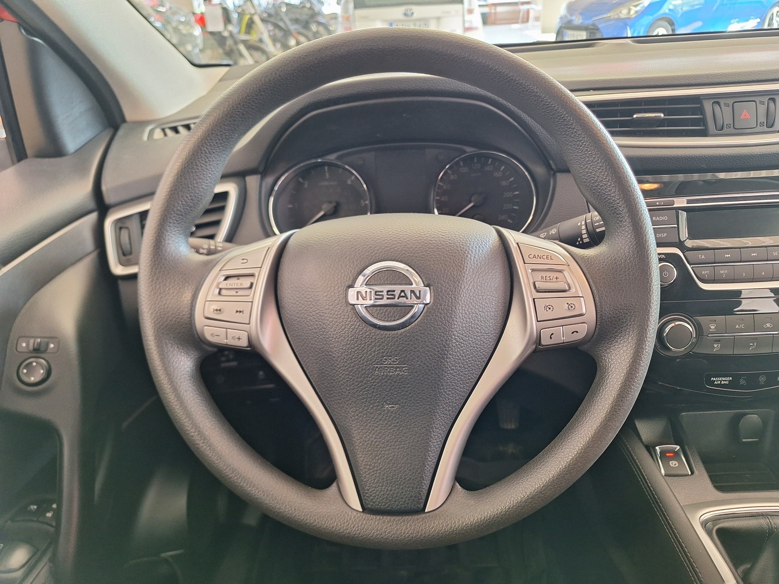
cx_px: 390
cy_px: 292
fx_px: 518
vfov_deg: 58.9
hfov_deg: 73.9
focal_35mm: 23
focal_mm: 5.54
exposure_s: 1/50
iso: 200
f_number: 1.8
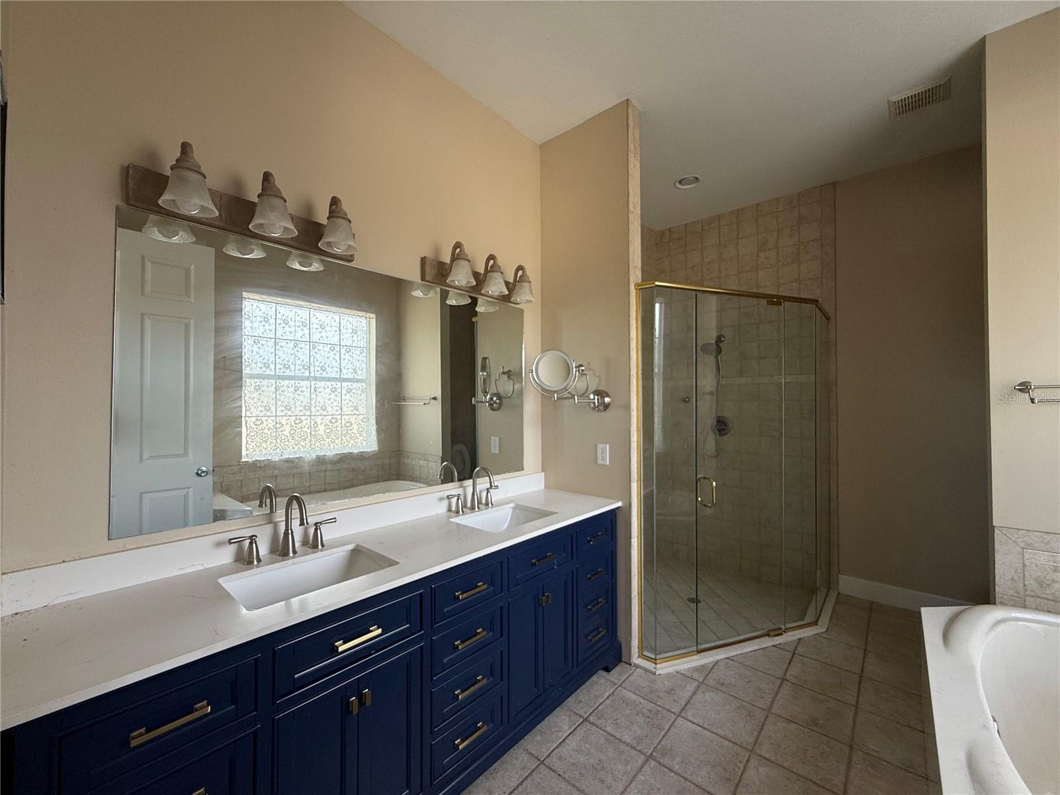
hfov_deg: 102.1
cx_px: 530
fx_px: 429
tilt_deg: +1.7
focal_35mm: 14
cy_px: 398
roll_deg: +0.1
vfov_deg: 85.7
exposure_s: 1/99
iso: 50
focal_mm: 2.22
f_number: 2.2
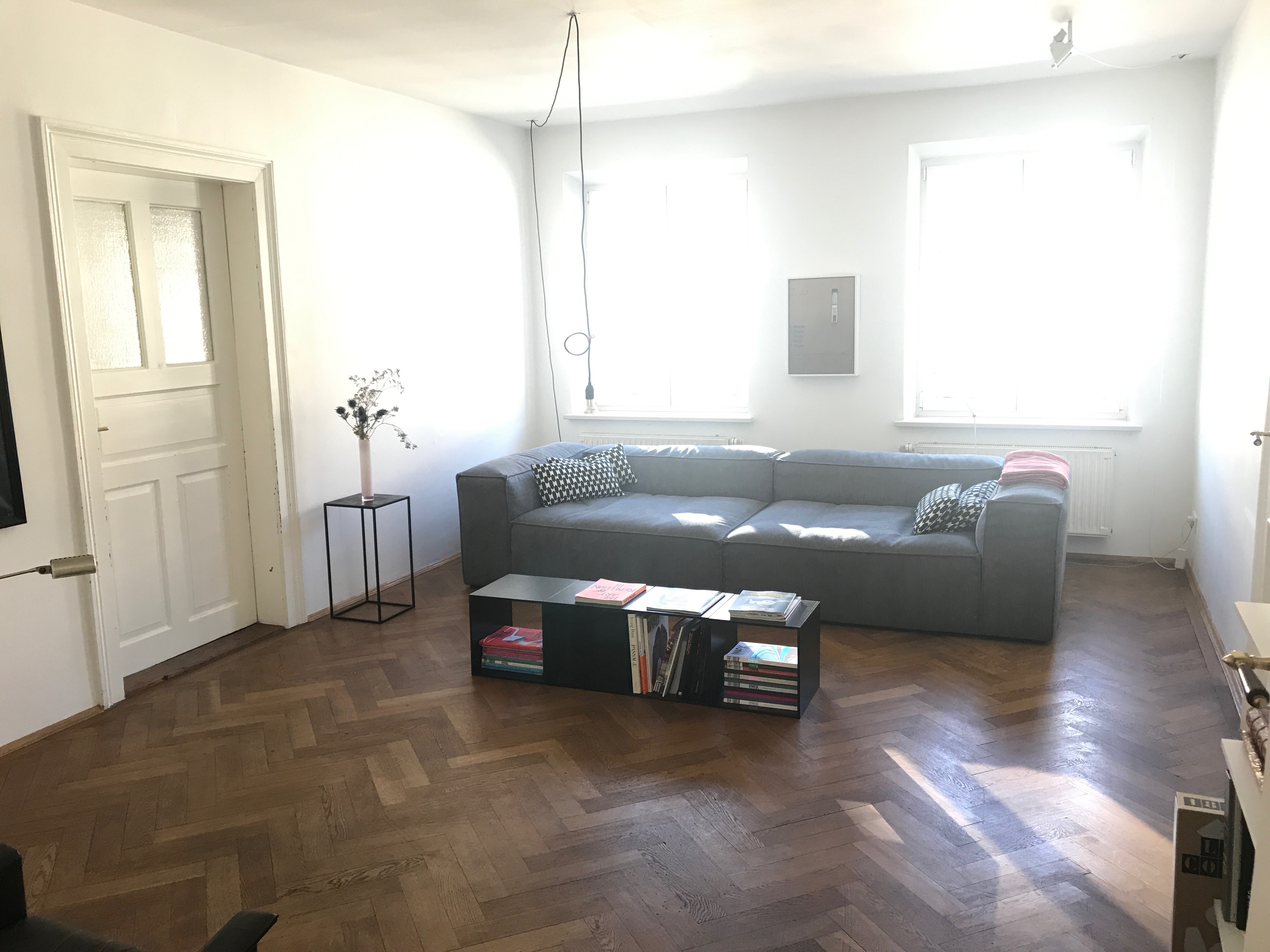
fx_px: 1027
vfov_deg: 49.7
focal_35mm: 28
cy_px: 476
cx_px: 635
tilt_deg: -7.4
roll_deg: +1.2
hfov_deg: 63.4
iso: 25
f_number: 1.8
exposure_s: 1/33
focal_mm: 3.99
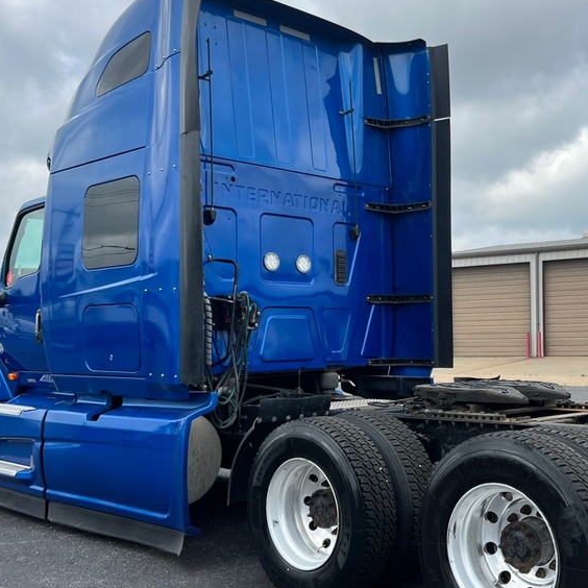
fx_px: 846
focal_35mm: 44
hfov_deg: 37.7
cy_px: 328
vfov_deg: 38.3
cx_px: 418
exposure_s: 1/2571
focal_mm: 5.7
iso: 50
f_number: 1.5
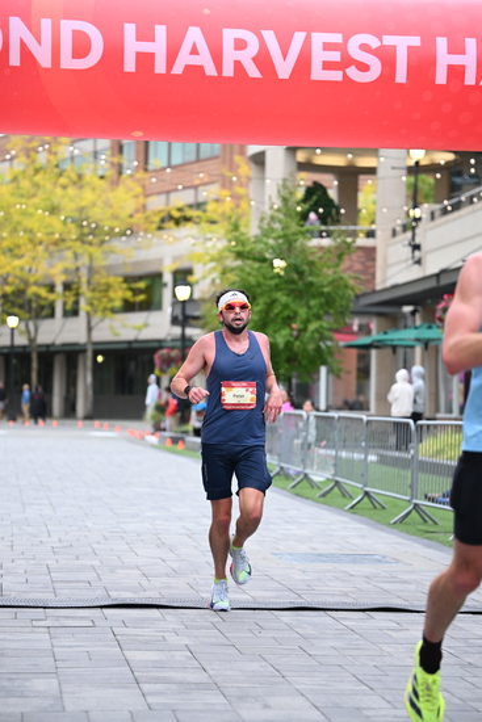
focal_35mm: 88
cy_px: 361
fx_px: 1766
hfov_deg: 15.5
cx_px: 241
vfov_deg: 23.1
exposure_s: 1/800
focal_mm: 88
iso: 1600
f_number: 2.8
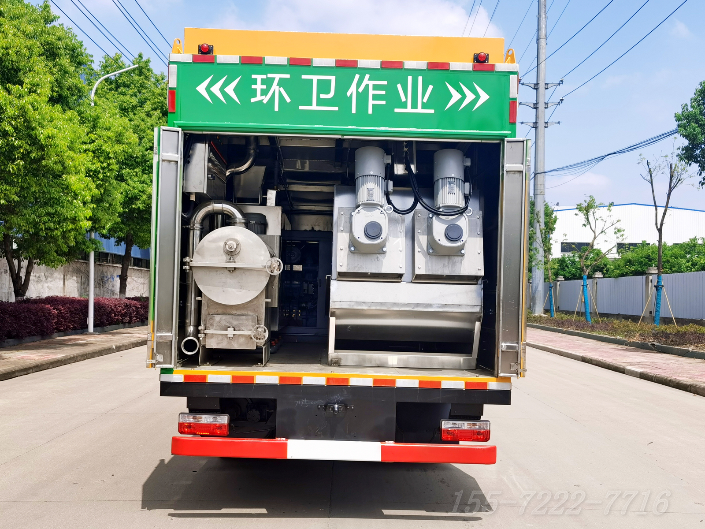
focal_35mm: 30
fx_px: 611
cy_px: 264
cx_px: 352
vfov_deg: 46.8
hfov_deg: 60.0
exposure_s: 1/2882
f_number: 1.6
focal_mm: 5.56
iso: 50
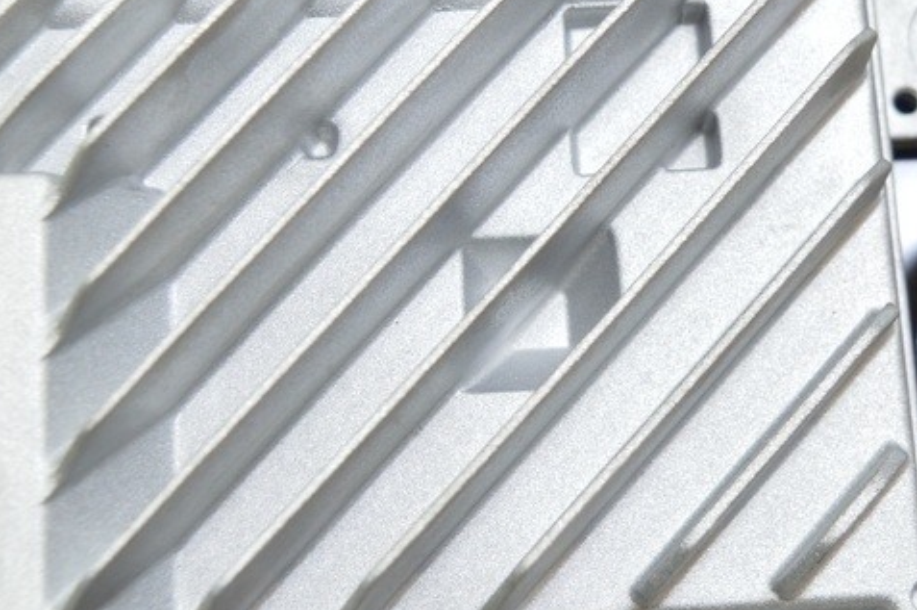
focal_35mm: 74
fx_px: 1885
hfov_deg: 27.3
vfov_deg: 18.4
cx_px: 486
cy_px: 293
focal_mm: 23
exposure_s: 1/40
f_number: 3.8
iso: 400
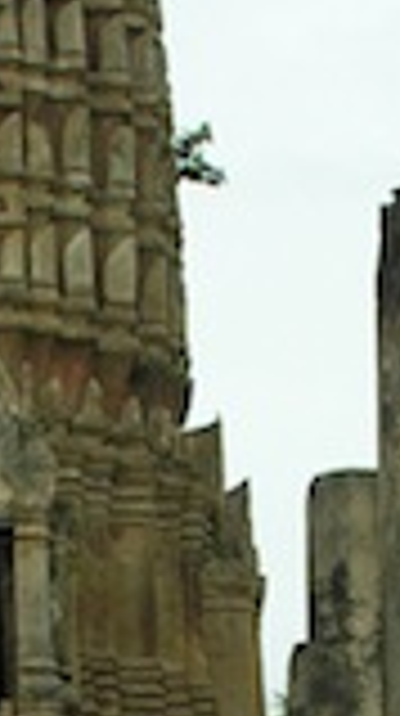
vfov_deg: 12.1
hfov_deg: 6.9
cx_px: 13
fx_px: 3331
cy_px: 750
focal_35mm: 176
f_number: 8
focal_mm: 8.9
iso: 50
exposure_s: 1/125
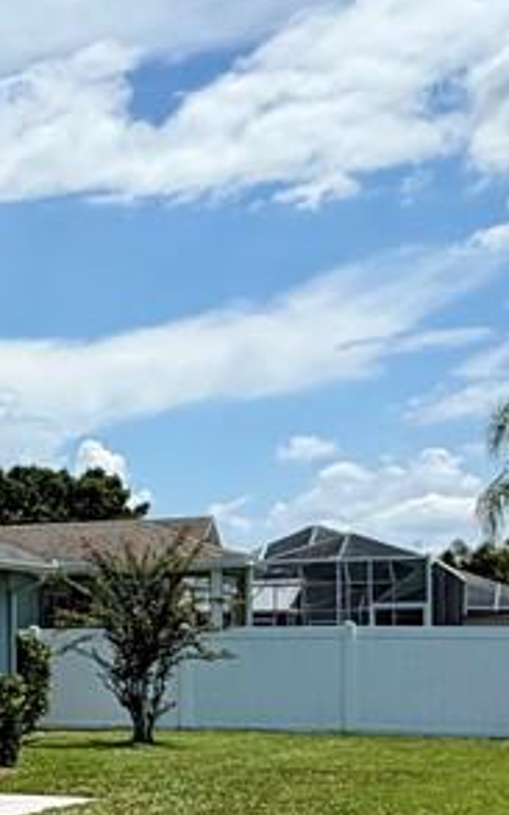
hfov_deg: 12.7
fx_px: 1799
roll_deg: +0.2
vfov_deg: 25.0
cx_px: -690
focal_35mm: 81
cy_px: 670
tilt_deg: -0.5
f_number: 2.2
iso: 20
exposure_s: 1/1572
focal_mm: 2.22
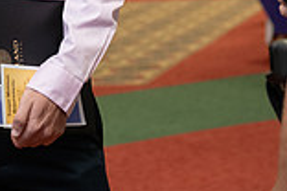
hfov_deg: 10.0
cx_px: -33
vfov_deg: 6.6
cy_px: -133
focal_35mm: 204
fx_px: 1626
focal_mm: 55
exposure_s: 1/160
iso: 1250
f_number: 3.2
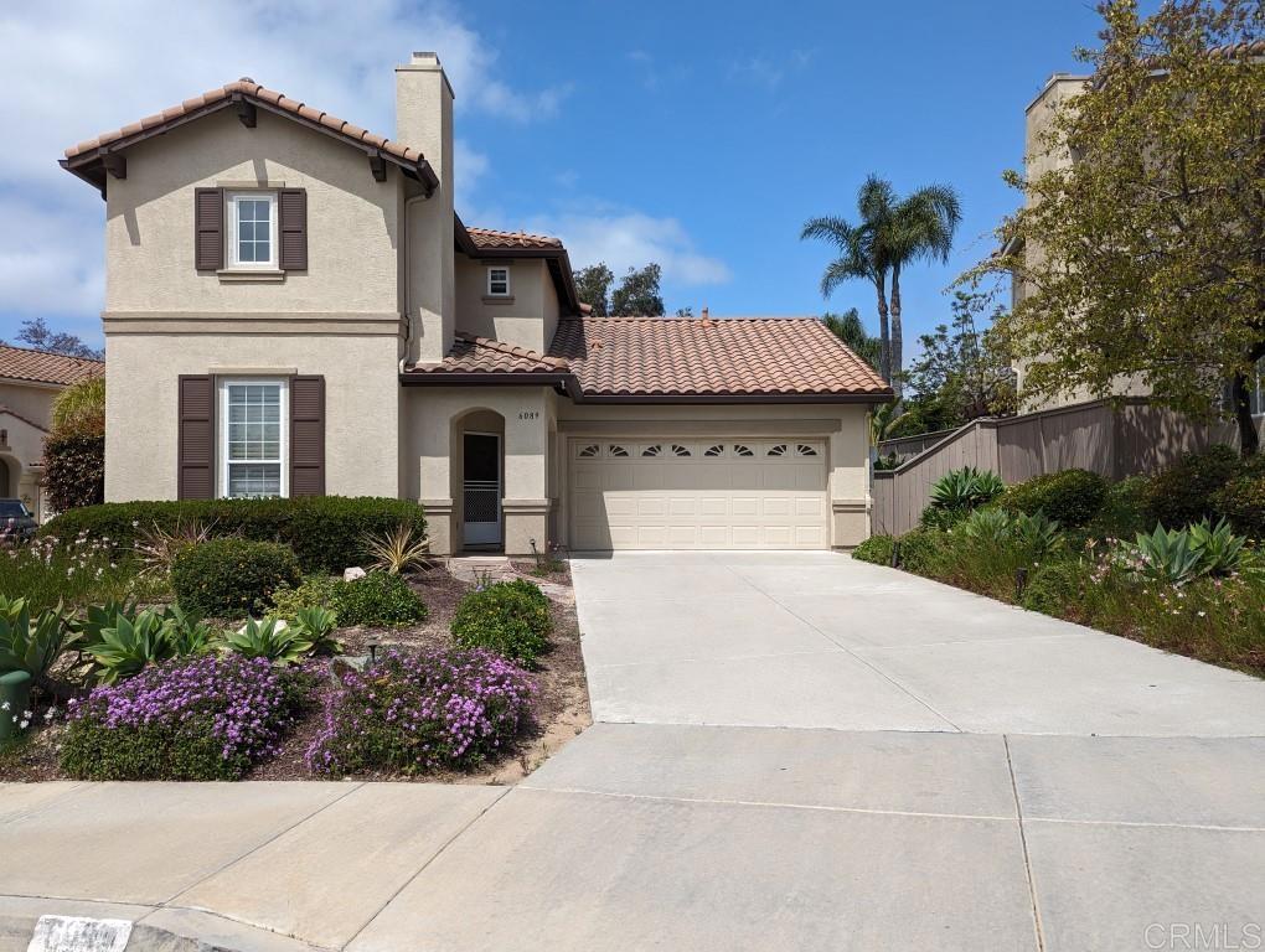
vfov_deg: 56.9
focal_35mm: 24
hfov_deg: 71.5
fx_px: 878
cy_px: 476
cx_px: 632
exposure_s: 1/2762
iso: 53
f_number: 1.85
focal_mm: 6.81
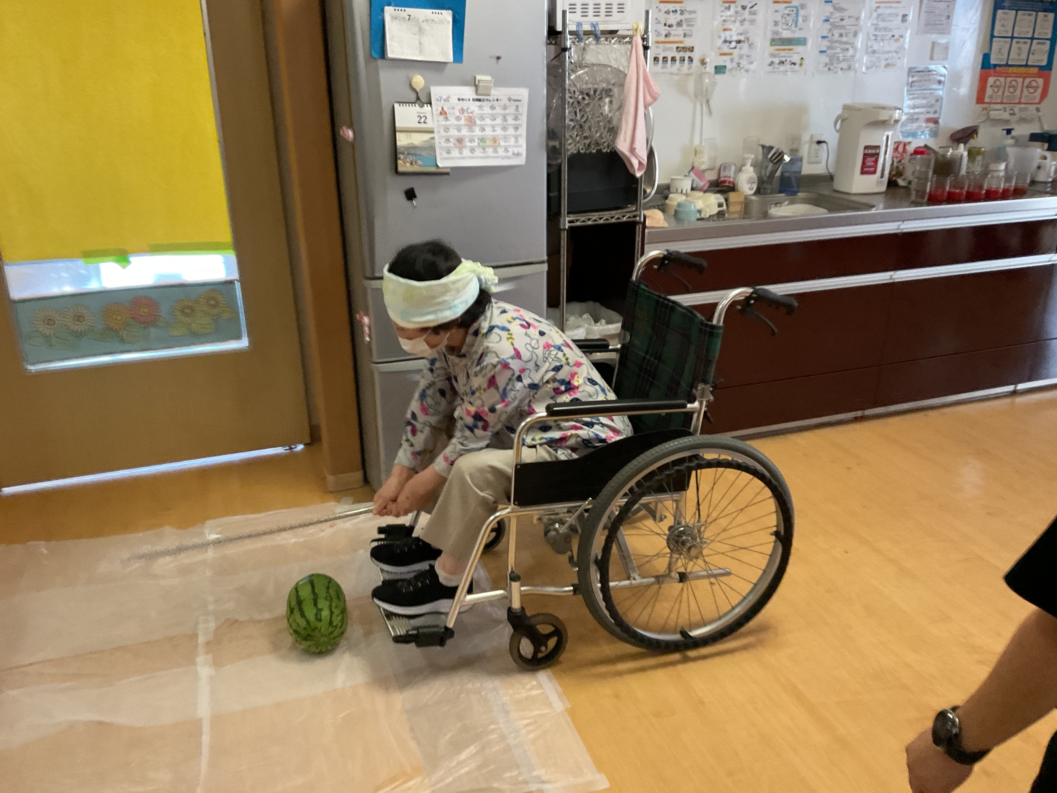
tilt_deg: -18.1
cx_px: 528
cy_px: 396
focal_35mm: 29
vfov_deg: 48.2
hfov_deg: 61.7
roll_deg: -0.7
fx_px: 886
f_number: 1.8
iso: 250
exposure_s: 1/60
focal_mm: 3
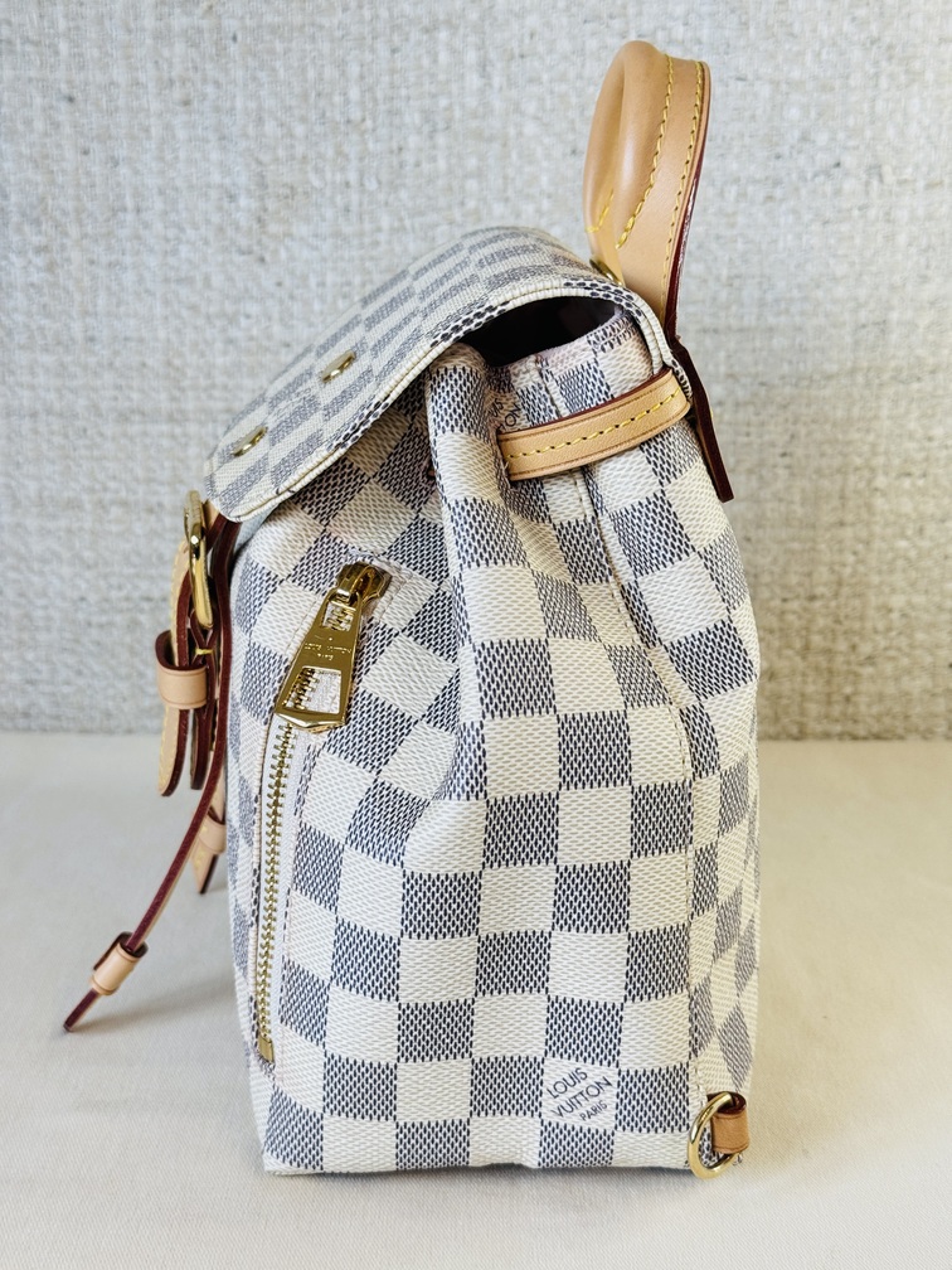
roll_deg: -0.9
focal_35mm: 48
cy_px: 635
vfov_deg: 39.7
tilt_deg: -15.8
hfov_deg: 30.3
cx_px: 476
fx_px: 1760
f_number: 1.78
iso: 100
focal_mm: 6.76
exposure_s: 1/115
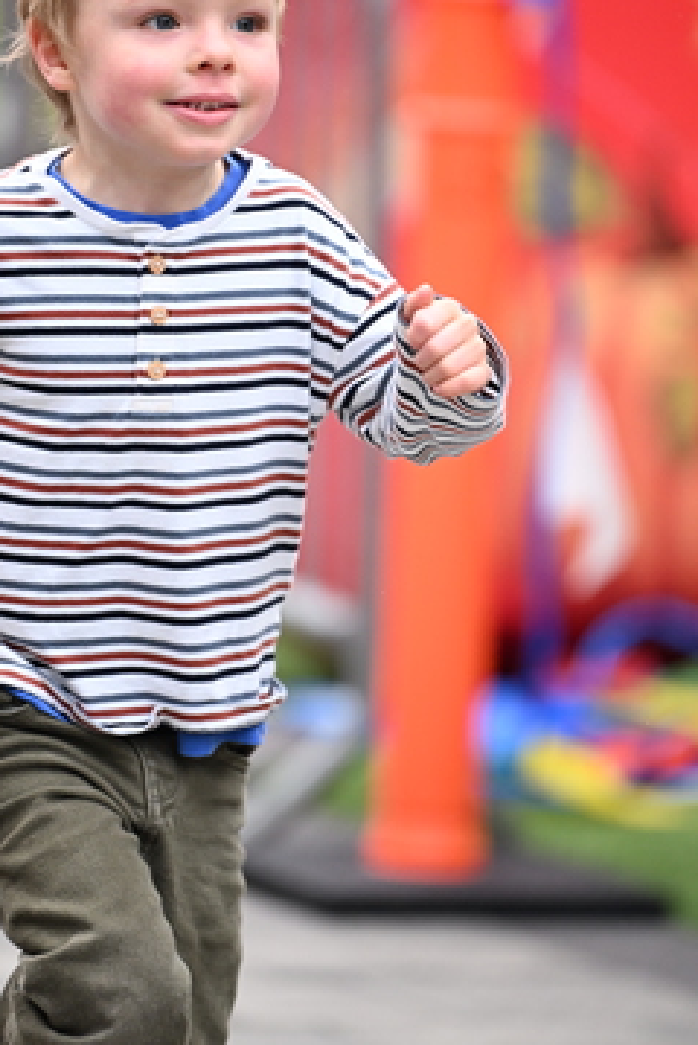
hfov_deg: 4.5
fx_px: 8882
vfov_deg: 6.7
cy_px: 454
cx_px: 252
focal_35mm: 306
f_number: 2.8
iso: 1250
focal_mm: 200
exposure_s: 1/1600
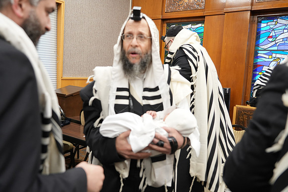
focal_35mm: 32
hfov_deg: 58.7
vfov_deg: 41.1
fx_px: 256
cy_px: 96
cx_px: 144
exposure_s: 1/100
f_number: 4
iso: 1600
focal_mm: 32
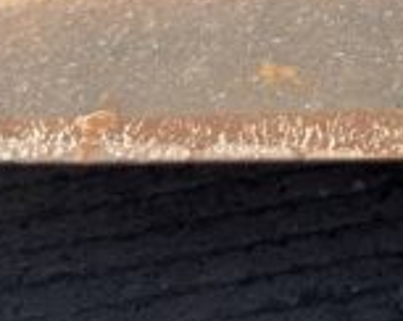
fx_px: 2263
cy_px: -524
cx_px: 719
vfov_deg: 7.4
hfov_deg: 9.7
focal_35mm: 190
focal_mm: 3
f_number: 1.8
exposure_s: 1/1451
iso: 16
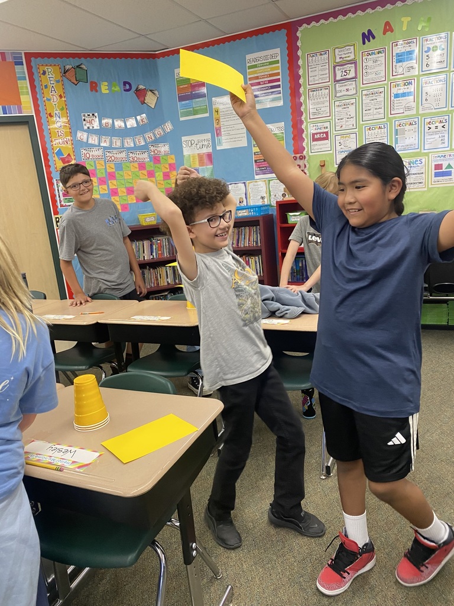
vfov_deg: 67.3
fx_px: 455
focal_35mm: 26
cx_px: 227
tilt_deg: -12.0
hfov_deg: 53.1
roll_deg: +5.1
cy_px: 303
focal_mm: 4.25
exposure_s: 1/60
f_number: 1.8
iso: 125
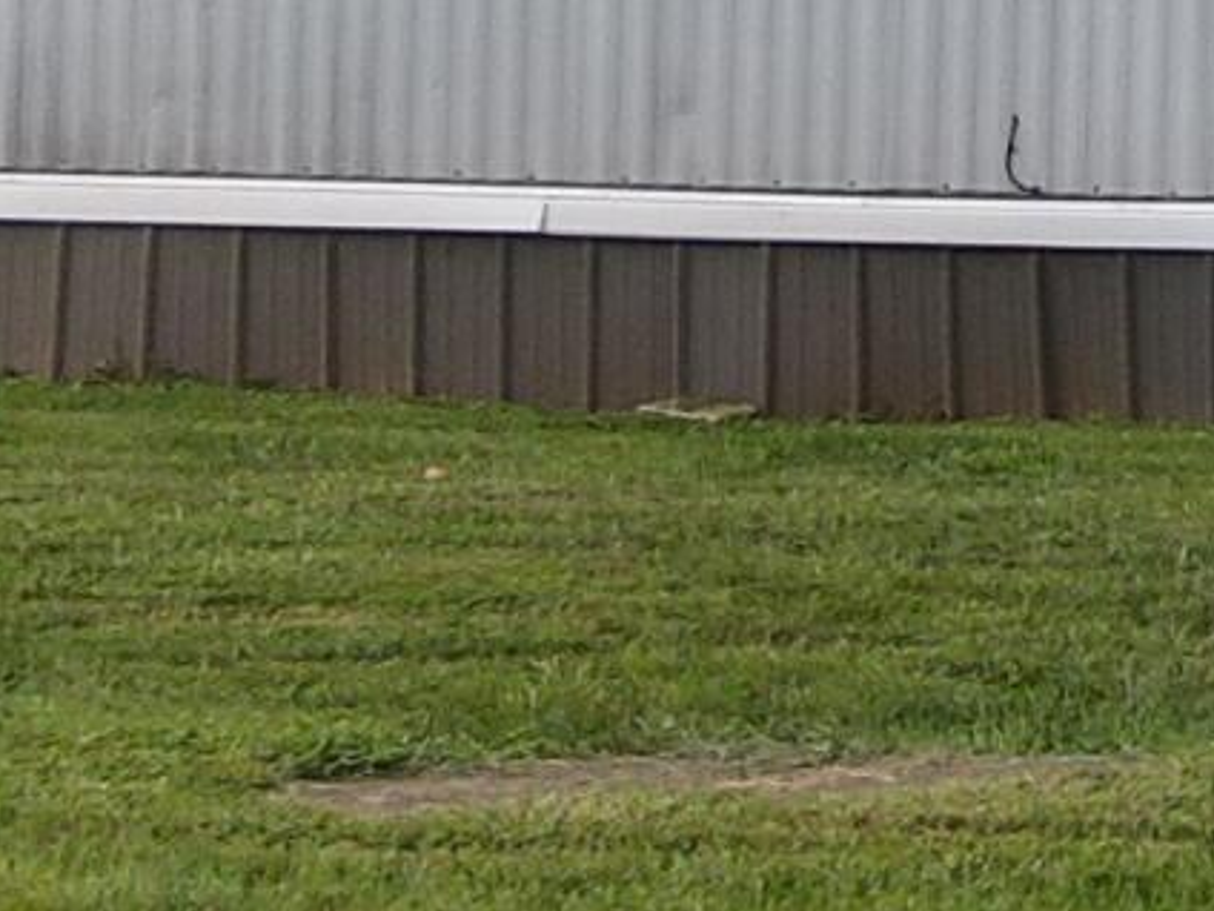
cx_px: 3782
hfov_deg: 9.1
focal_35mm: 170
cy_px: -676
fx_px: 5962
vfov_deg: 8.4
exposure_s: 1/40
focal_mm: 4.5
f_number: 2.8
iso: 100
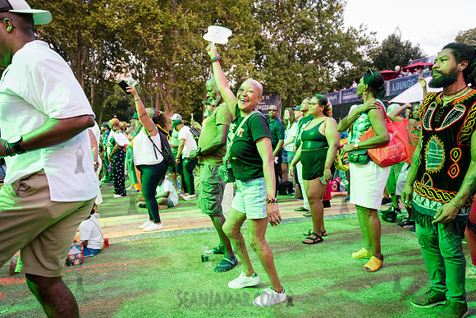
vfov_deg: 53.2
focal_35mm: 24
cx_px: 238
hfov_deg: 73.7
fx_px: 317
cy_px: 159
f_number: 3.5
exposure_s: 1/125
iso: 2000
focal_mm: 24
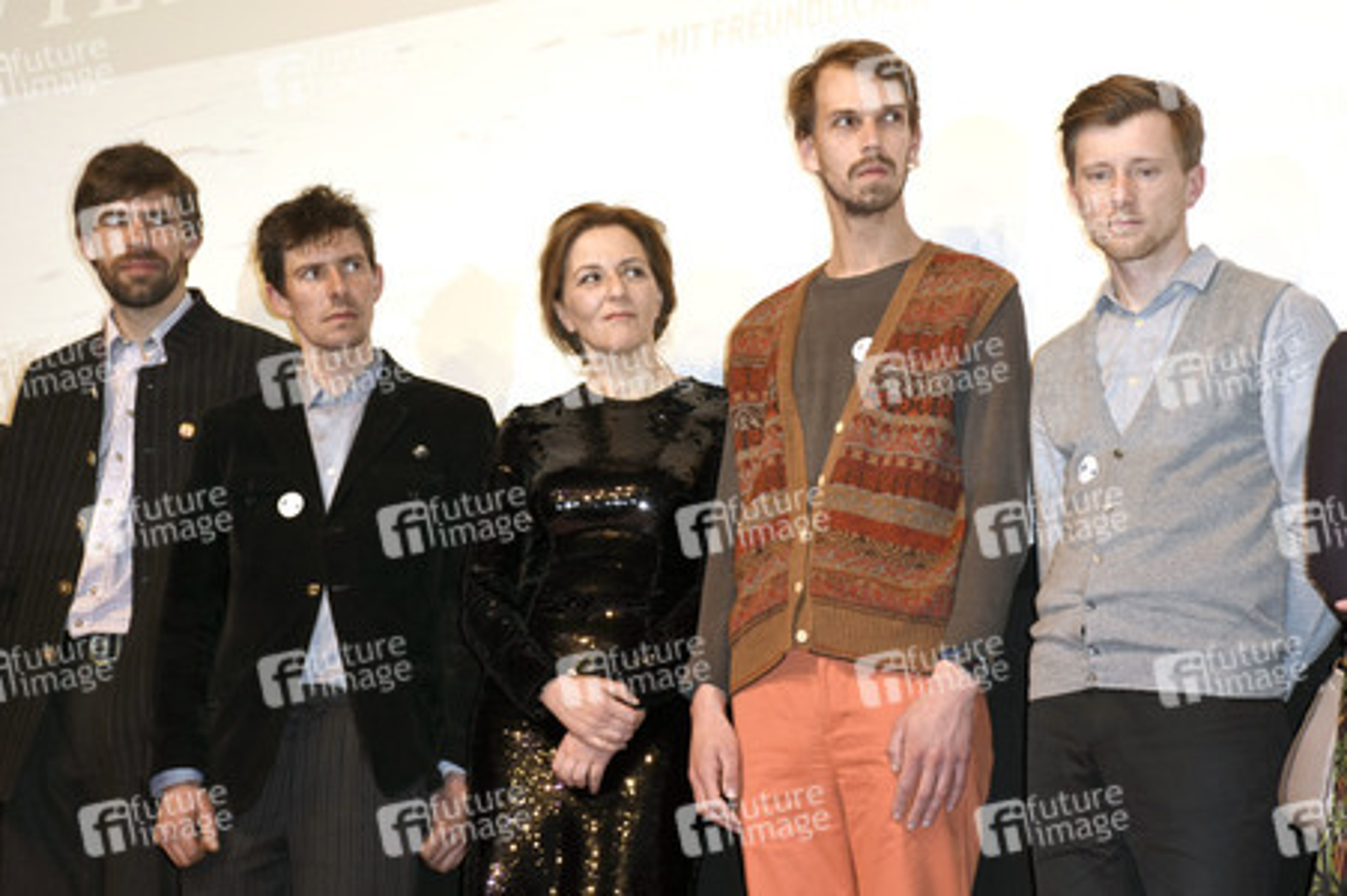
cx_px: 674
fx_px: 3701
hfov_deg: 20.6
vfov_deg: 13.8
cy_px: 448
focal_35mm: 99
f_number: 6.3
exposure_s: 1/60
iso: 640
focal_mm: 66
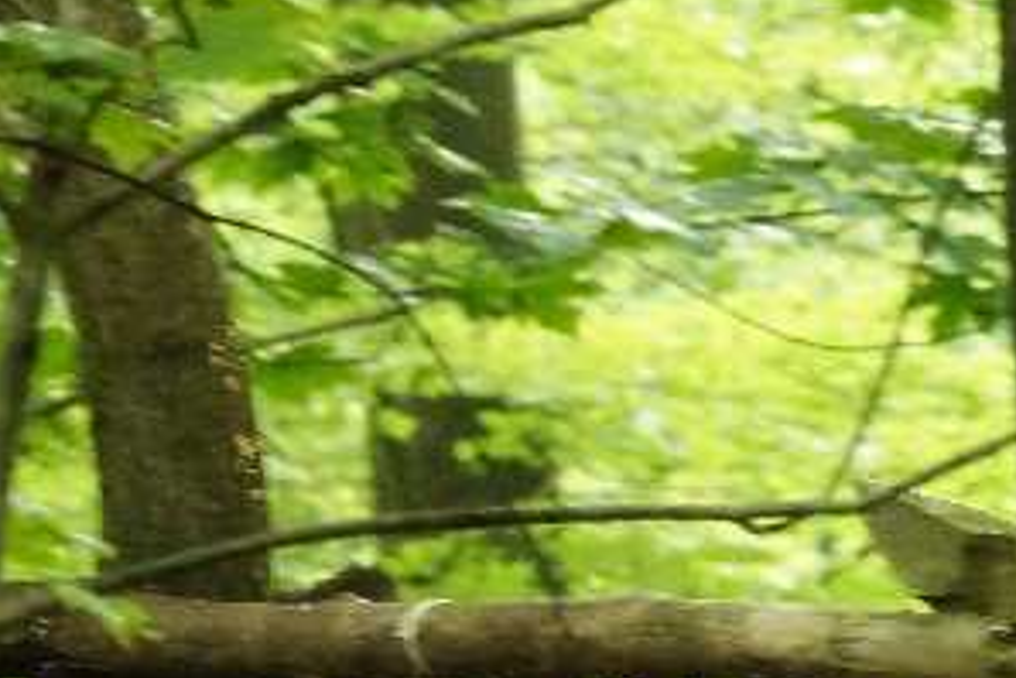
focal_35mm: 817
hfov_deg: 2.5
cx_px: 404
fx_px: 23056
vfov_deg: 1.7
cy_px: 671
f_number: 14
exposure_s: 1/15
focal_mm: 135
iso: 1600
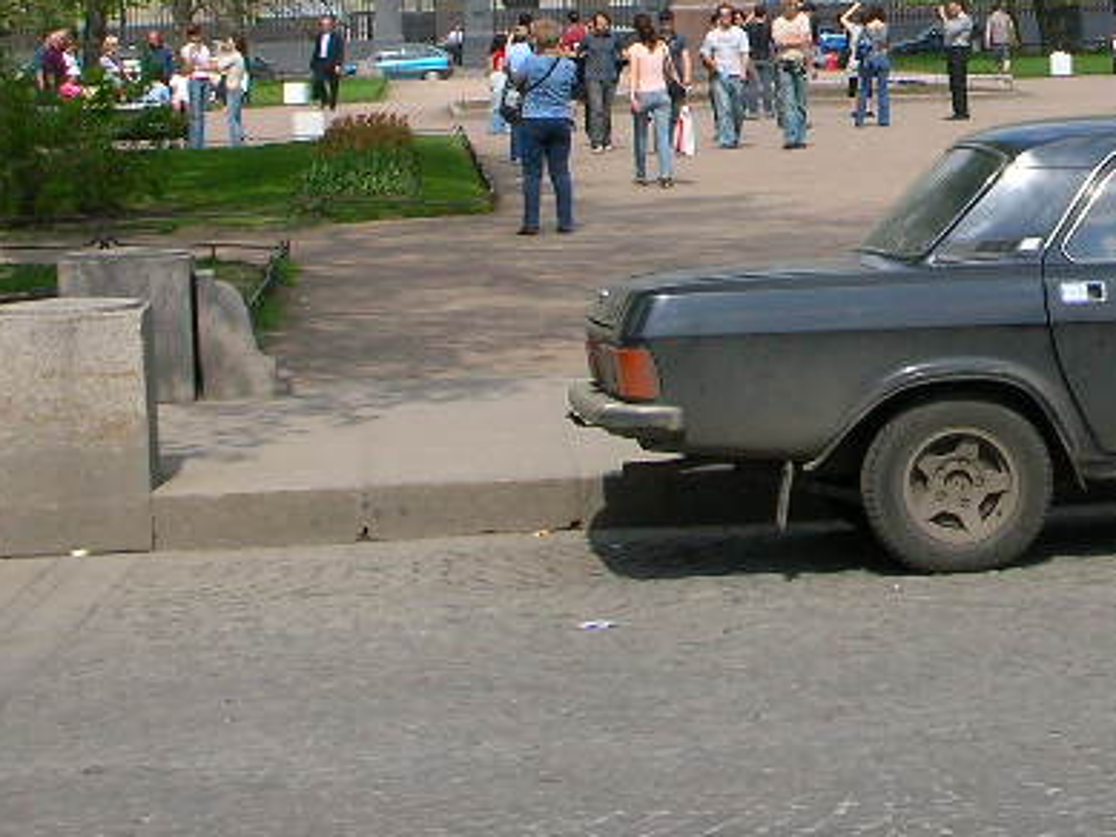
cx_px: 861
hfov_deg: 16.2
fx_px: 3902
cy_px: -34
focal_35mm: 121
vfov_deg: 12.1
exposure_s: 1/83.7
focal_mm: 7.7
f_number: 9.9
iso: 50
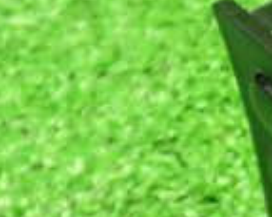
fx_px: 1254
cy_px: 154
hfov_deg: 11.6
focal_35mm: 156
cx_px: 470
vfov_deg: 9.9
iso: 640
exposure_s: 1/40
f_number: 2.7
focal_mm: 6.83
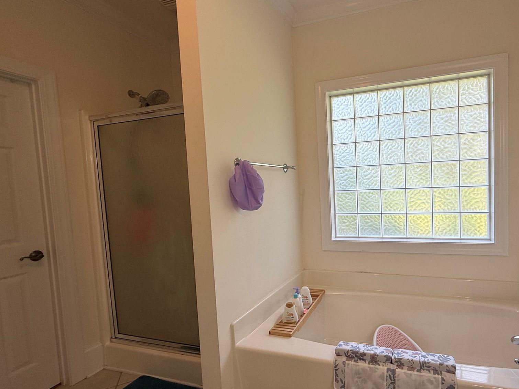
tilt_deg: -3.0
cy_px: 202
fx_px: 285
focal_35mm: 19
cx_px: 335
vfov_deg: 68.7
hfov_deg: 82.5
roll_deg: +2.3
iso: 50
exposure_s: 1/120
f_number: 2.2
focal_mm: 2.22
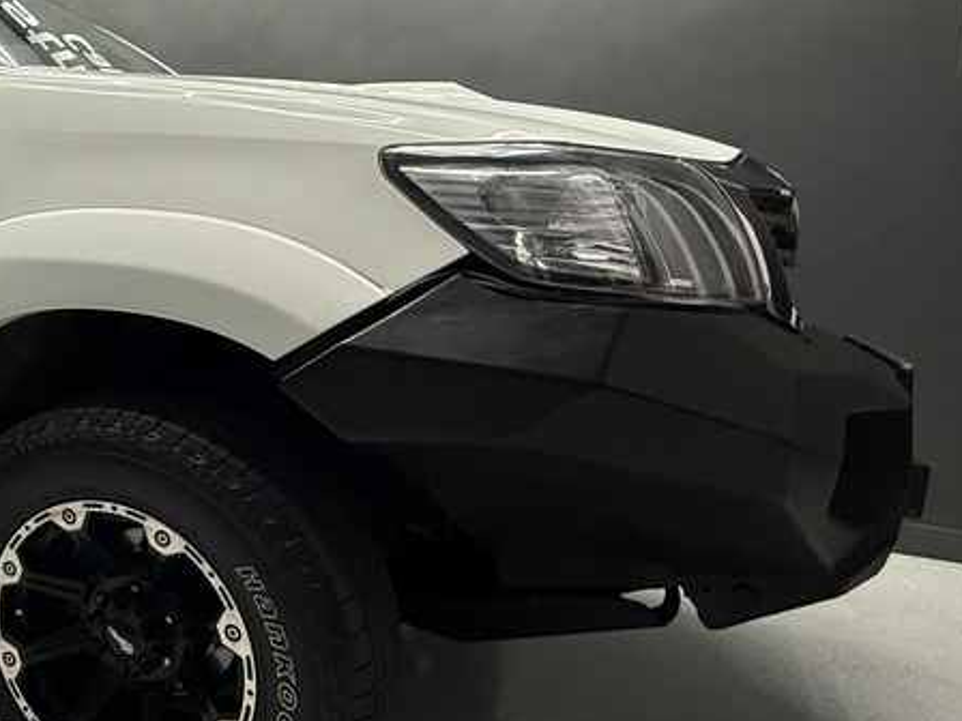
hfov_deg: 48.8
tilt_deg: -8.3
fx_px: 889
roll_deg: -0.1
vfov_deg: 44.2
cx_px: 45
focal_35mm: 32
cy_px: 369
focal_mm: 2.22
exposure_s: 1/100
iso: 200
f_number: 2.2
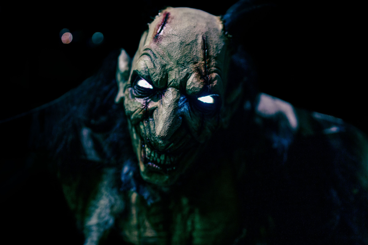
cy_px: 122
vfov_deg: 53.1
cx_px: 184
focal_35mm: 24
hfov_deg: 73.7
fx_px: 245
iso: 3200
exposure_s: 1/250
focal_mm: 24
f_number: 1.4
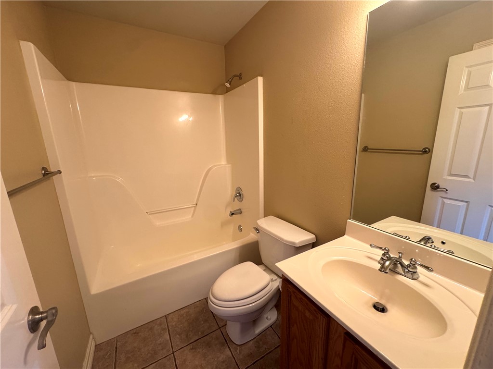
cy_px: 184
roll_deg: +0.6
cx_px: 246
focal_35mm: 14
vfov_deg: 85.7
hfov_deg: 102.1
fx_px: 199
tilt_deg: -13.0
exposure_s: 1/60
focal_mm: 2.22
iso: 250
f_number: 2.2
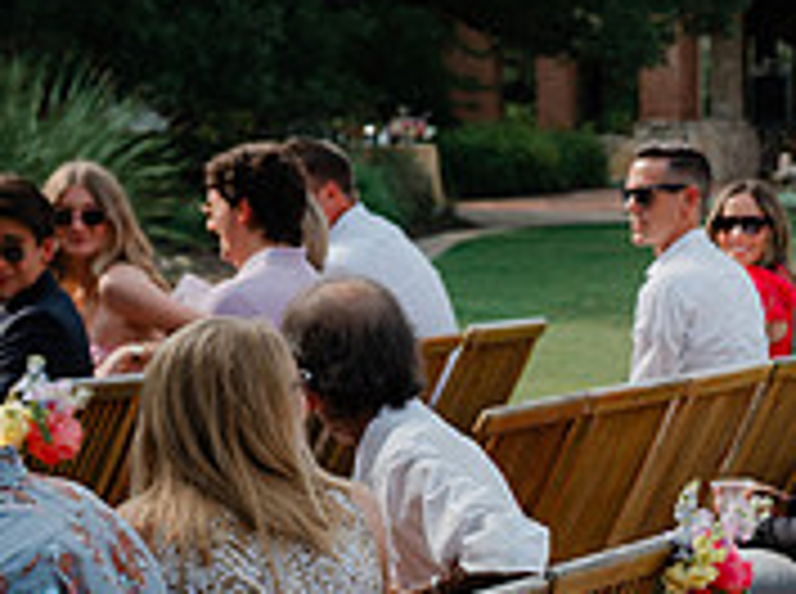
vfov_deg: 10.4
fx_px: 3259
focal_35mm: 142
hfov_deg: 13.2
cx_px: 1196
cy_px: 522
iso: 100
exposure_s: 1/400
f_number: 5.6
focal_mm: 45
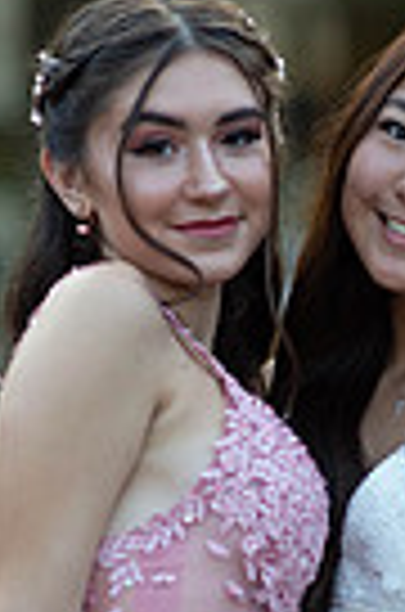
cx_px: 268
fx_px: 4766
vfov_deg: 7.3
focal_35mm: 281
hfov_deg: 4.9
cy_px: 477
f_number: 2
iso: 250
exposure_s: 1/1000
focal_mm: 85
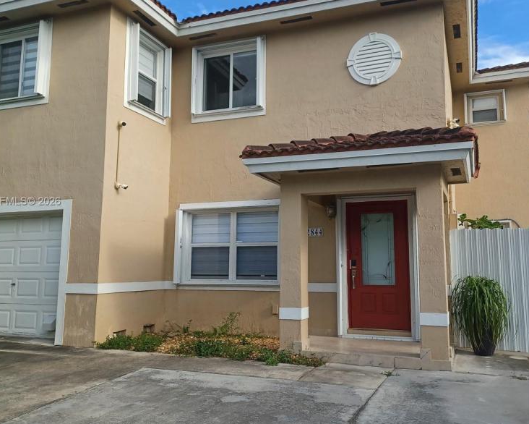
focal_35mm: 32
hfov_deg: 55.6
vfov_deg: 45.8
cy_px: 202
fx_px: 501
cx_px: 272
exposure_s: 1/216
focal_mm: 4.6
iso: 32
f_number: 1.8
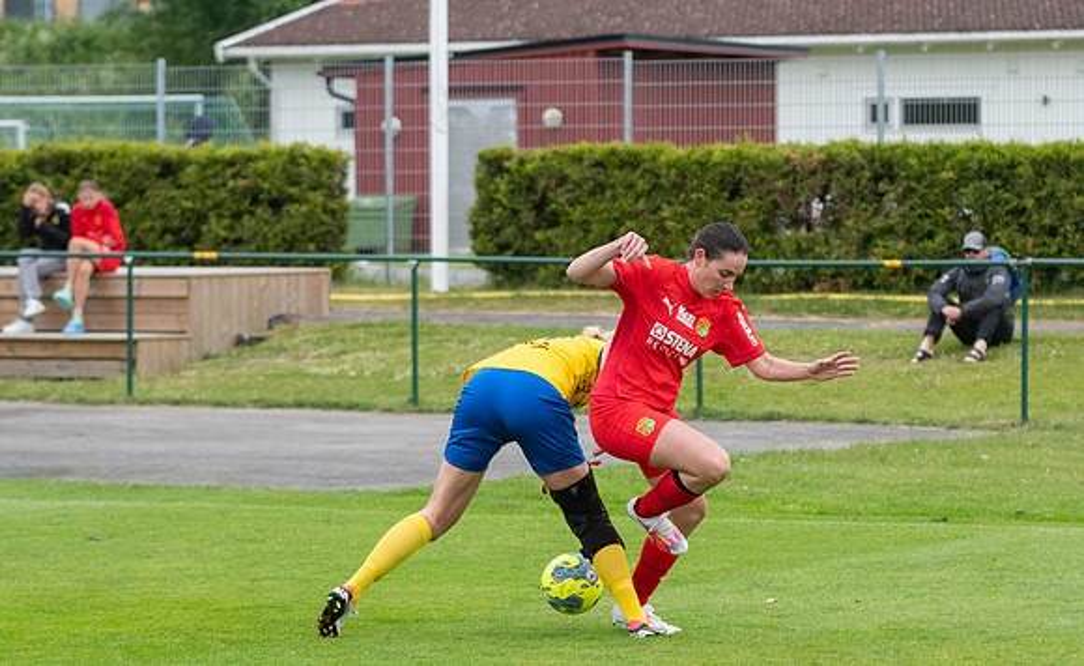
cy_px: 457
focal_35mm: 166
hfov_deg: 12.6
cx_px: 686
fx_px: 4891
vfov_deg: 7.8
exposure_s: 1/1600
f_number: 3.2
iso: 450
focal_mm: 82
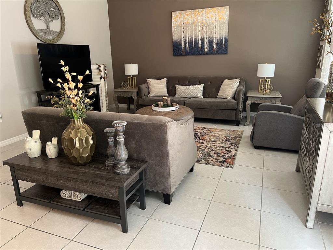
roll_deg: +1.2
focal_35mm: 26
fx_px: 250
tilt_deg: -17.2
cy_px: 125
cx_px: 166
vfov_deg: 53.1
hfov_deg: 67.3
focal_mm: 5.7
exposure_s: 1/60
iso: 160
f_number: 1.5
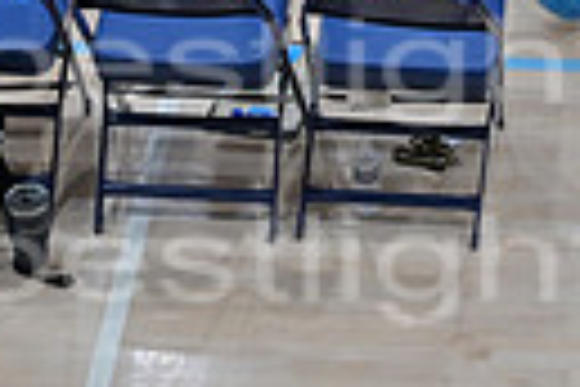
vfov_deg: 6.0
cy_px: -418
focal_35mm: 224
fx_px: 3609
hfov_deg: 9.1
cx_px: 553
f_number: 4
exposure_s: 1/400
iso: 2800
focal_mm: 50
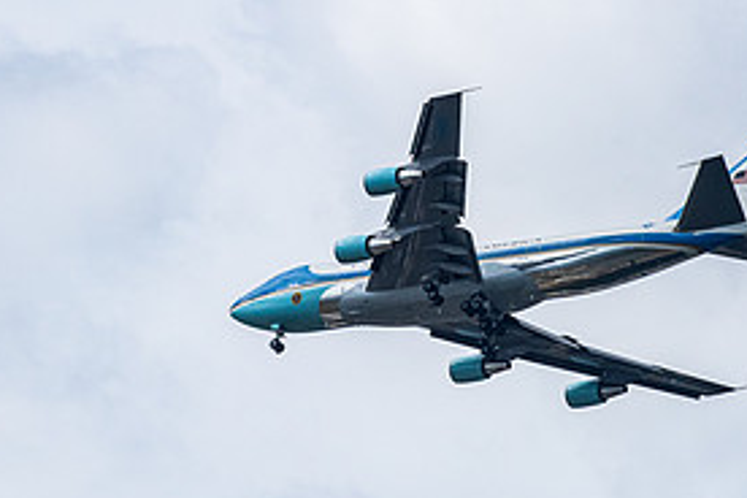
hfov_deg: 4.1
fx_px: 10457
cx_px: 379
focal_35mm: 504
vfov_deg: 2.7
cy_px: 303
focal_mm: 200
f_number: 22
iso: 1000
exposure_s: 1/1000
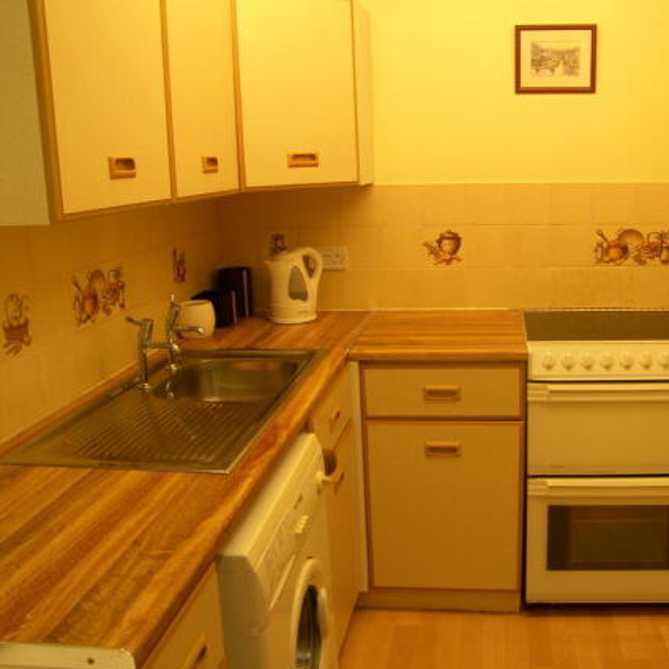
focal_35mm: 34
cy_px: 337
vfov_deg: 48.5
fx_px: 743
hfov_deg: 47.8
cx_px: 432
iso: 50
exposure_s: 1/30
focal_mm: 7.4
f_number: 2.5
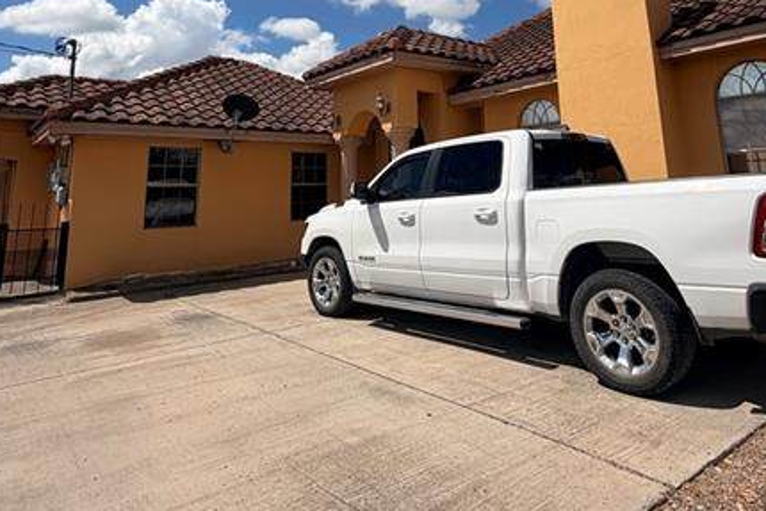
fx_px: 553
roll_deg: +2.2
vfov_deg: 46.4
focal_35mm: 26
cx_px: 417
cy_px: 85
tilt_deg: +10.8
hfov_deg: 69.2
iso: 20
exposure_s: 1/1961
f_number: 2.2
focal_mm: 2.22
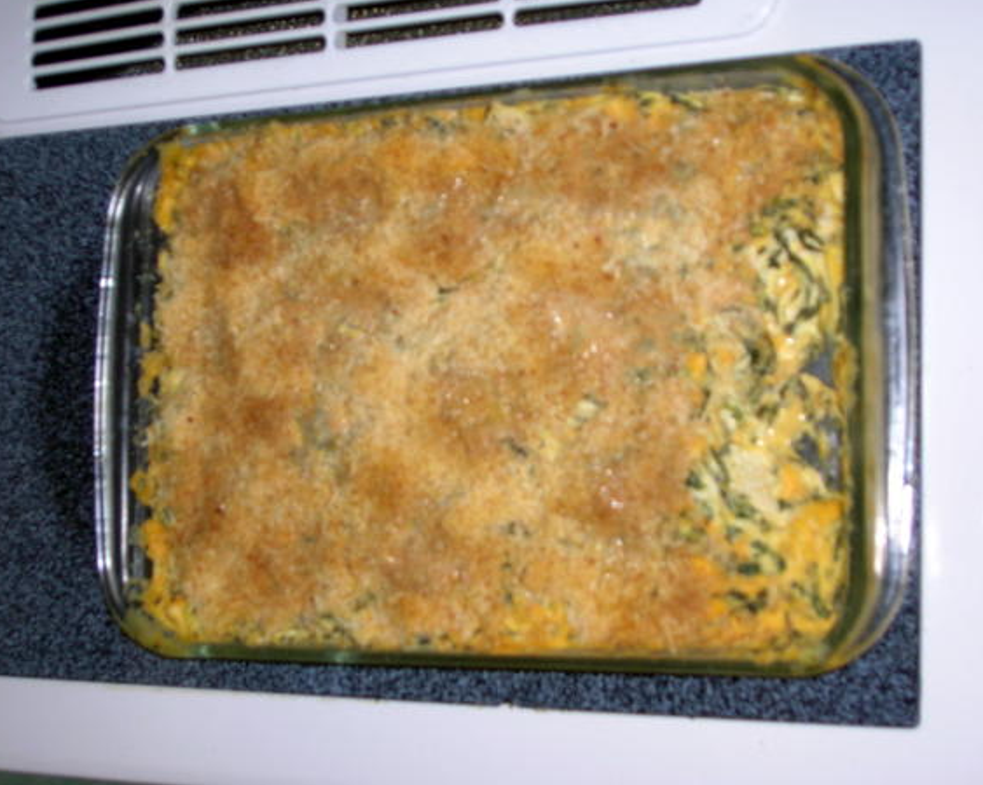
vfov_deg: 22.8
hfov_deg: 28.3
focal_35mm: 67
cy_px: 390
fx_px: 1949
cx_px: 517
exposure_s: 1/60.1
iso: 50
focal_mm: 10.4
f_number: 3.6
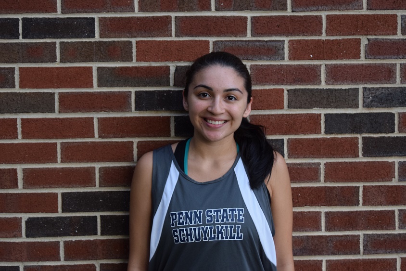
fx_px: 812
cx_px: 203
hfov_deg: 28.1
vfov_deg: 18.9
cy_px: 136
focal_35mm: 72
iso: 800
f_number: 4
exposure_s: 1/640
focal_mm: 48
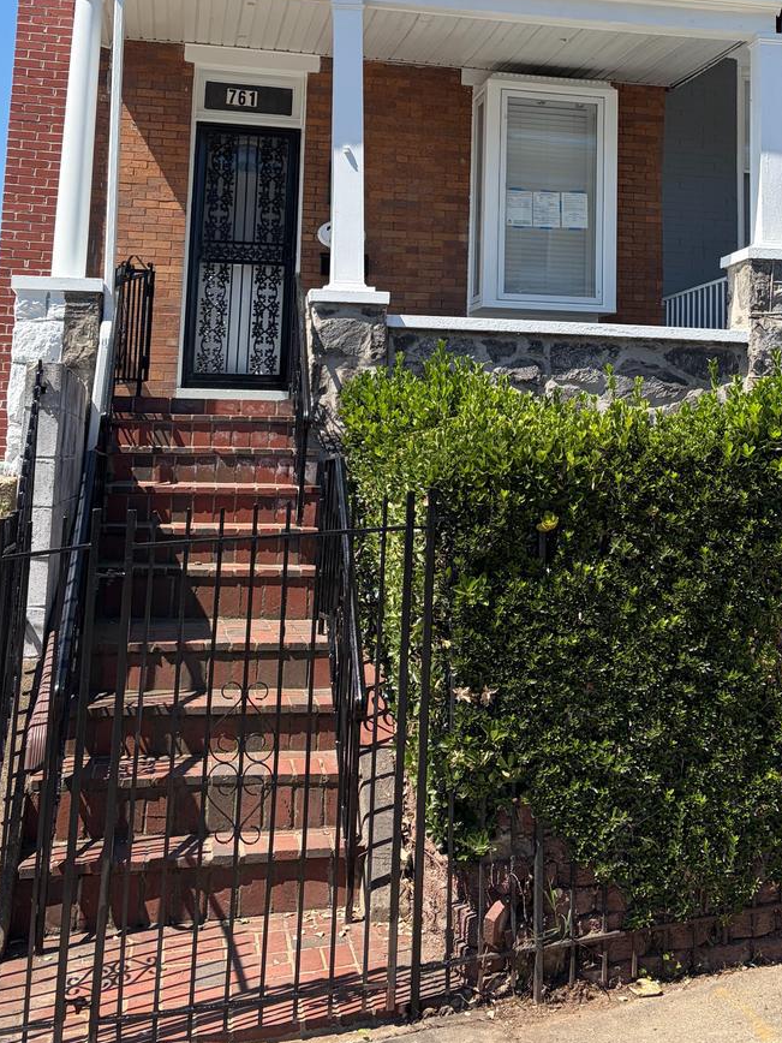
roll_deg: -1.7
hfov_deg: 31.2
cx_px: 531
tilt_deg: +9.4
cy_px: 240
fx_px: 1386
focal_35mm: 46
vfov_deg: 39.9
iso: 50
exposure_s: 1/2451
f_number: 1.6
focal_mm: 5.96
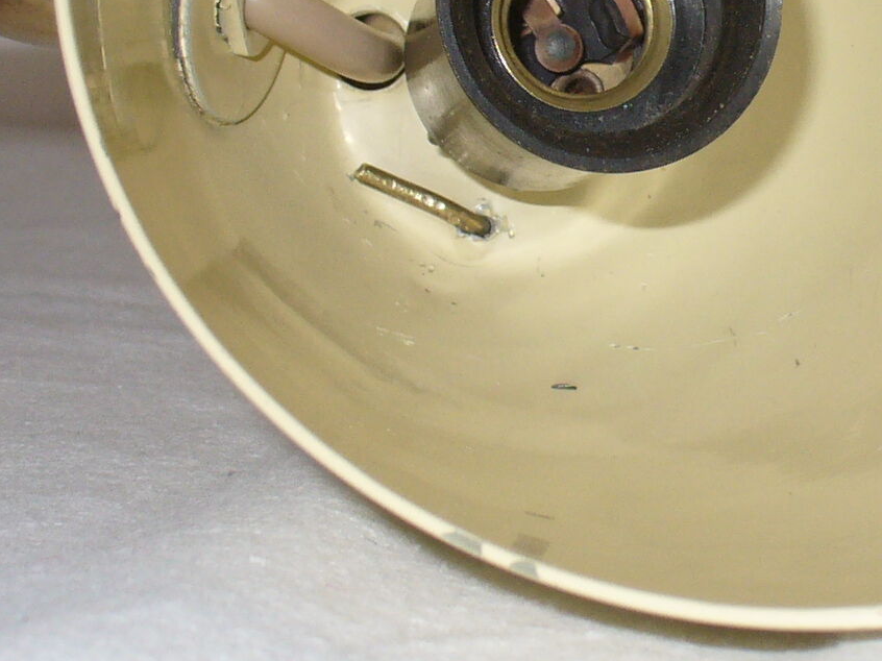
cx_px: 766
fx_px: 2853
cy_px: 3
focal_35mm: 112
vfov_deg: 13.0
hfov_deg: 17.4
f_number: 2.8
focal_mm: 6.1
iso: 100
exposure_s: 1/30
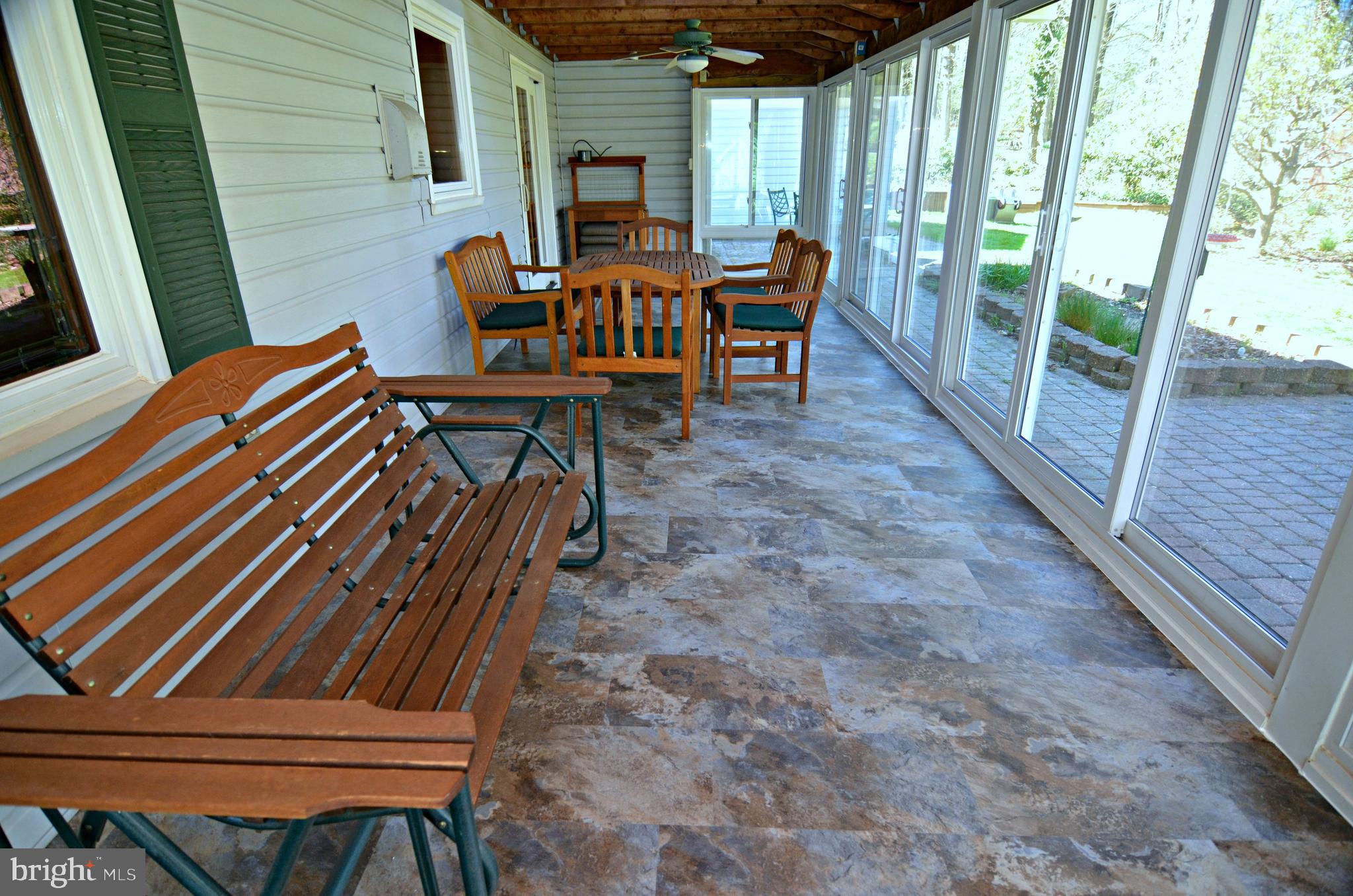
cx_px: 676
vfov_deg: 67.1
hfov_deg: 90.1
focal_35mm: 18
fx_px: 675
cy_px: 448
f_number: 4
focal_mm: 12
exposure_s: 1/60
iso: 560
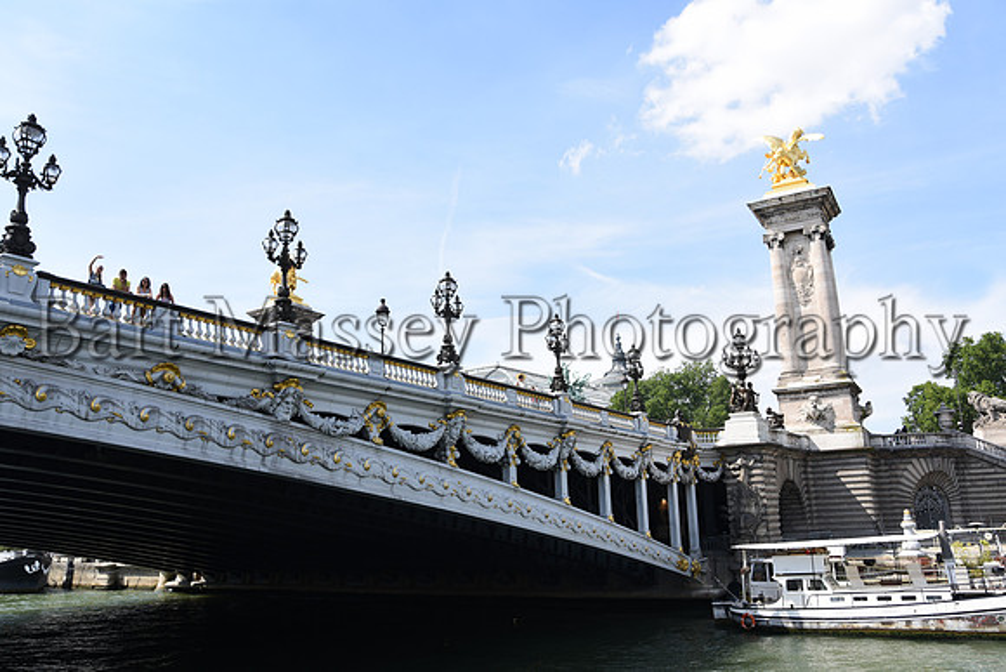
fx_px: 783
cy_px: 336
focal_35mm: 28
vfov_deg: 46.4
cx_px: 503
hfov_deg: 65.5
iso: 100
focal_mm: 28
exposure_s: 1/200
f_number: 7.1
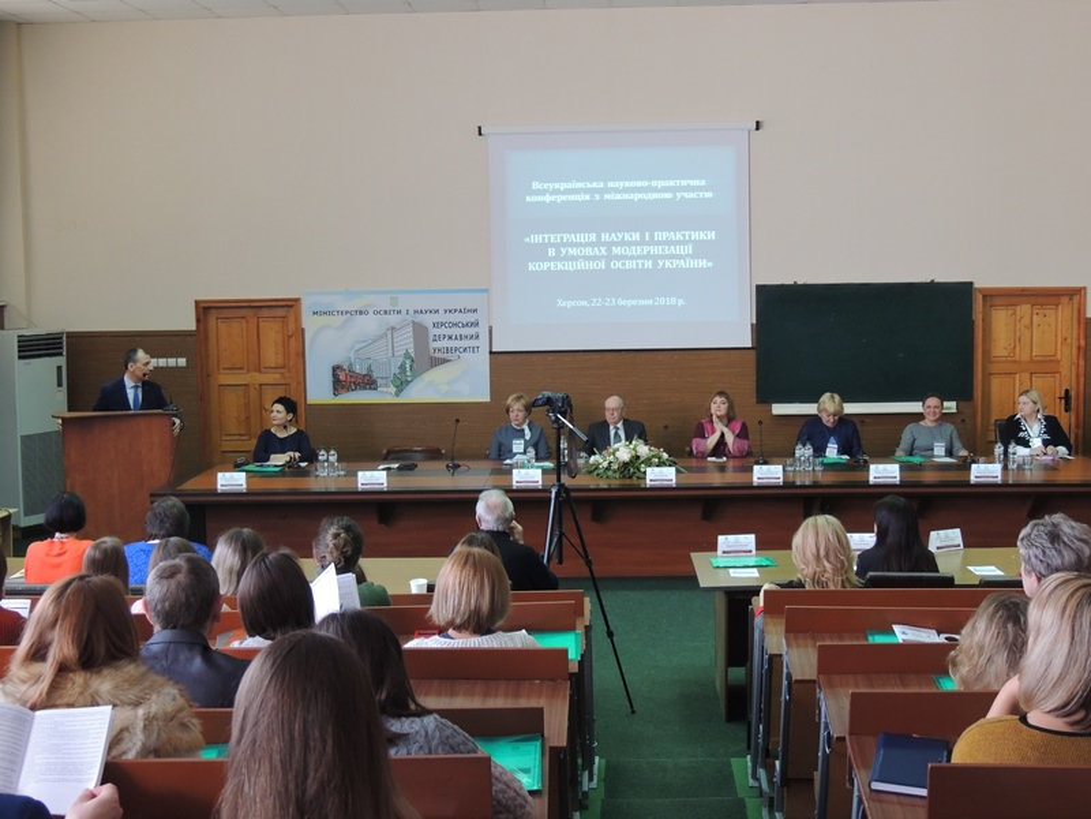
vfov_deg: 30.9
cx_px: 546
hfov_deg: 40.4
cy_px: 410
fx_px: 1481
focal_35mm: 47
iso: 400
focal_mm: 8.3
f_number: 3.5
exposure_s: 1/30
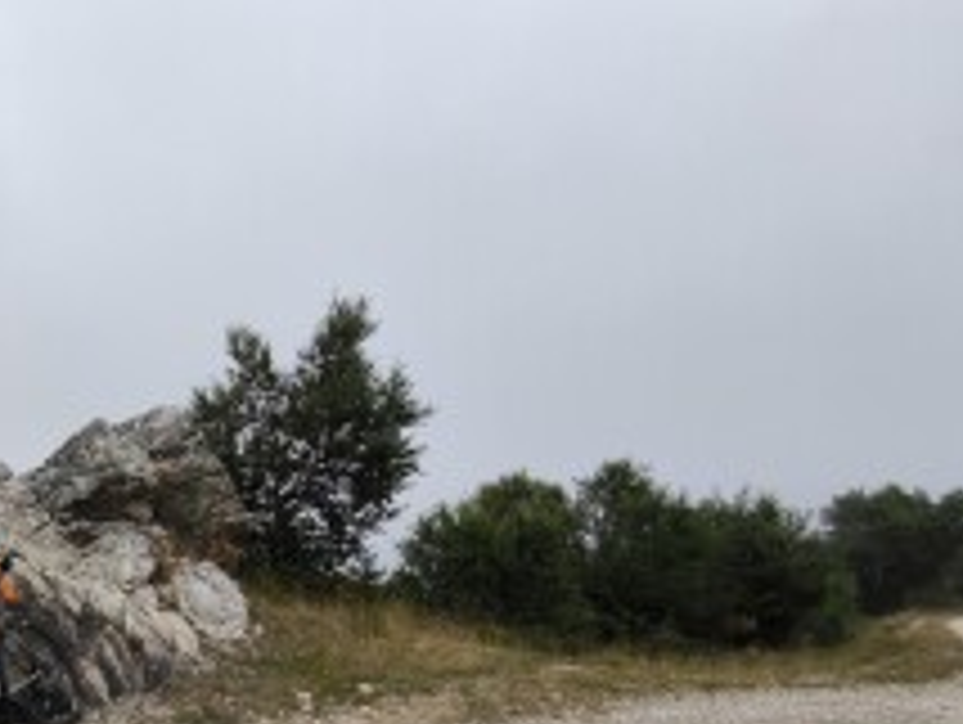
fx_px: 780
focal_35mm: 28
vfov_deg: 45.8
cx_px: 135
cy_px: 630
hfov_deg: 56.5
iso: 50
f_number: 2.2
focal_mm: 1.91
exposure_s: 1/741
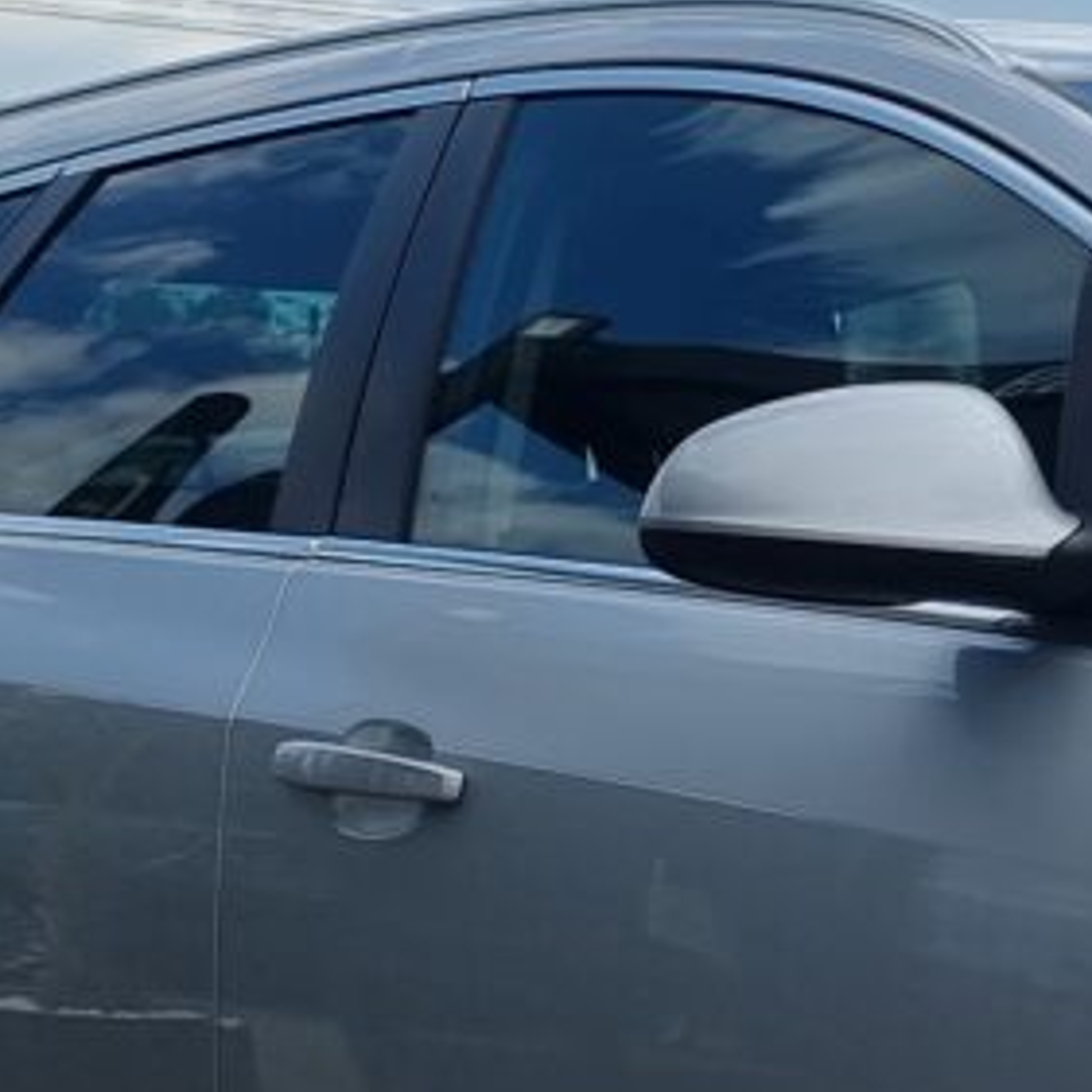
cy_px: 486
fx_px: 4319
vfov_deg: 14.4
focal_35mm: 121
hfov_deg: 13.3
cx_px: 1799
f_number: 1.8
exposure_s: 1/1139
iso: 50
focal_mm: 6.7
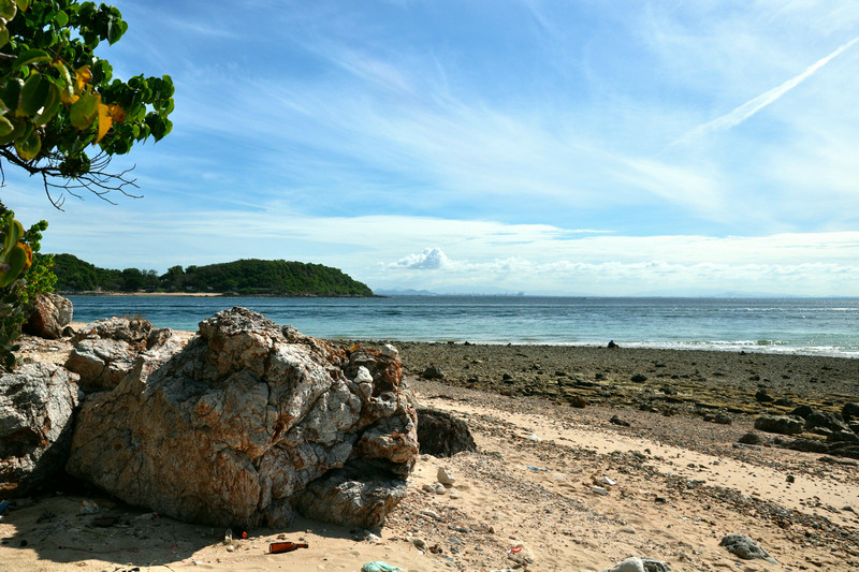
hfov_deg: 59.5
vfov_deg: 41.7
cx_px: 430
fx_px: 751
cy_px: 286
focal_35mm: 32
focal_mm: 21
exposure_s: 1/800
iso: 720
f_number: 11
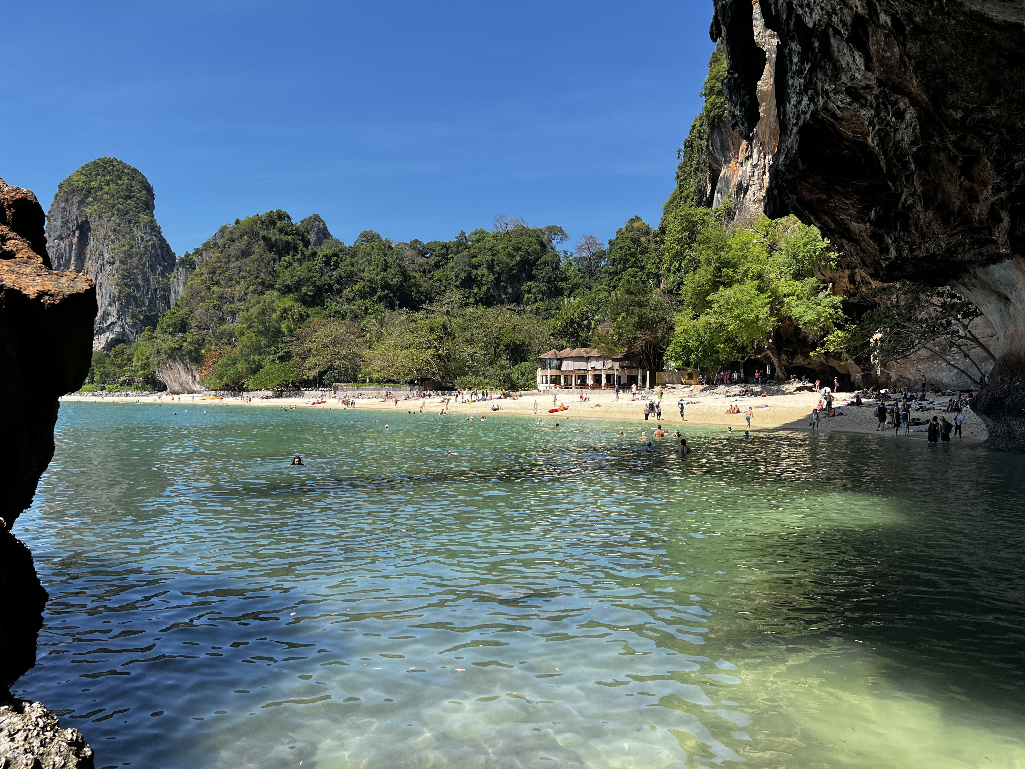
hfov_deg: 67.3
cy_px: 384
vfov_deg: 53.1
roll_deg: -0.2
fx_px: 770
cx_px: 512
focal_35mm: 26
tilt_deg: +1.1
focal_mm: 5.7
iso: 50
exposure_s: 1/2762
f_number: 1.5
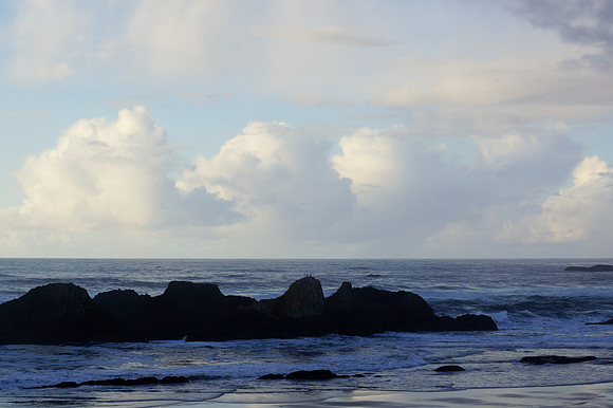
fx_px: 1404
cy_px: 204
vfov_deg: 16.5
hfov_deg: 24.6
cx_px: 306
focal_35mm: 82
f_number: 11
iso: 100
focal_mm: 55
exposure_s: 1/160
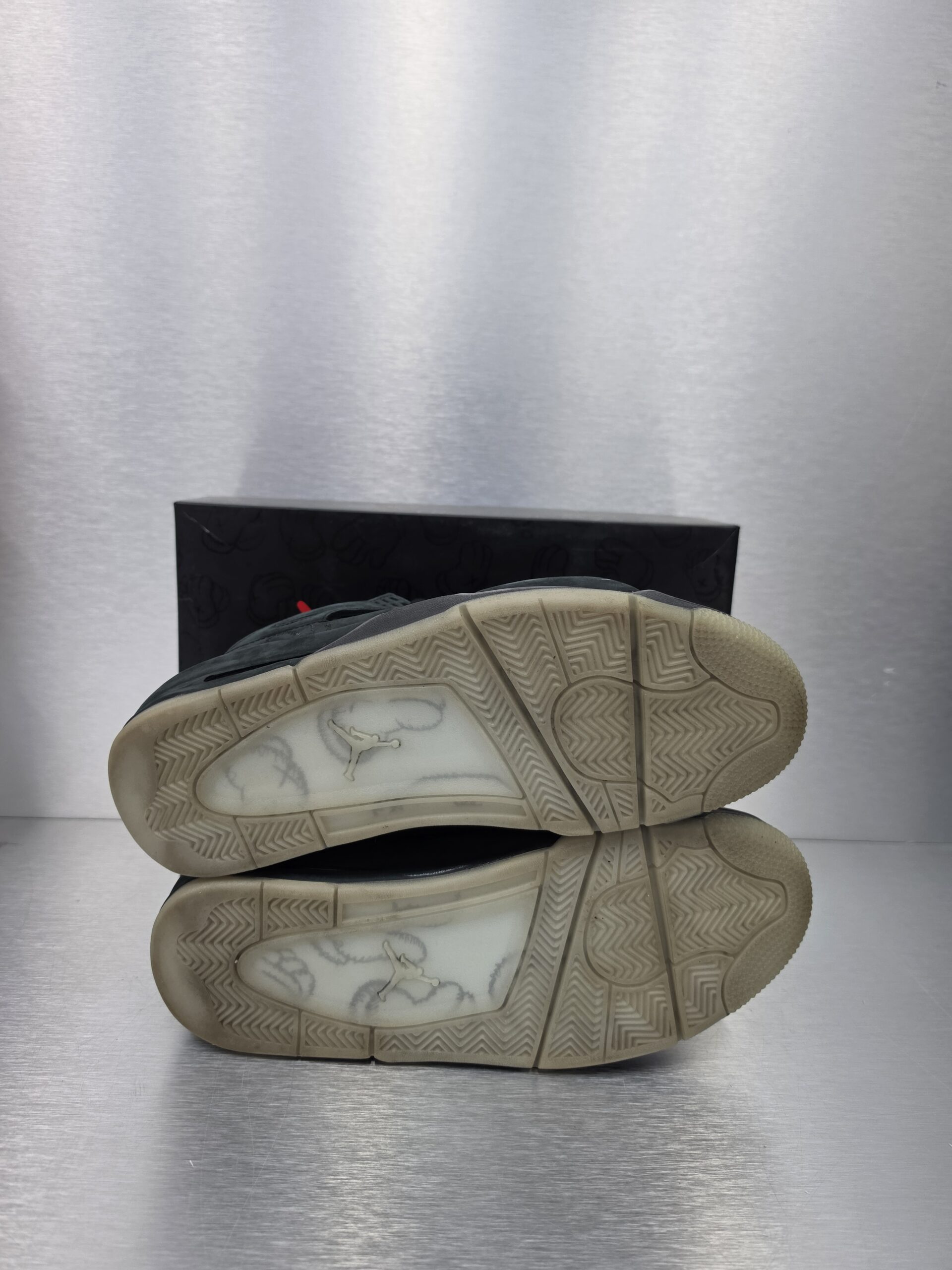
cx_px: 476
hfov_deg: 58.9
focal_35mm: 23
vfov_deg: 73.9
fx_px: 843
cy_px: 635
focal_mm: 6.5
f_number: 1.4
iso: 125
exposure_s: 1/100
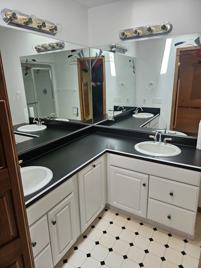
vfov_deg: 73.9
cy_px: 134
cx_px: 100
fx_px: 178
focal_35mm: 23
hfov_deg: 58.9
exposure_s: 1/120
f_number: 1.8
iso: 80
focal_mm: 5.4
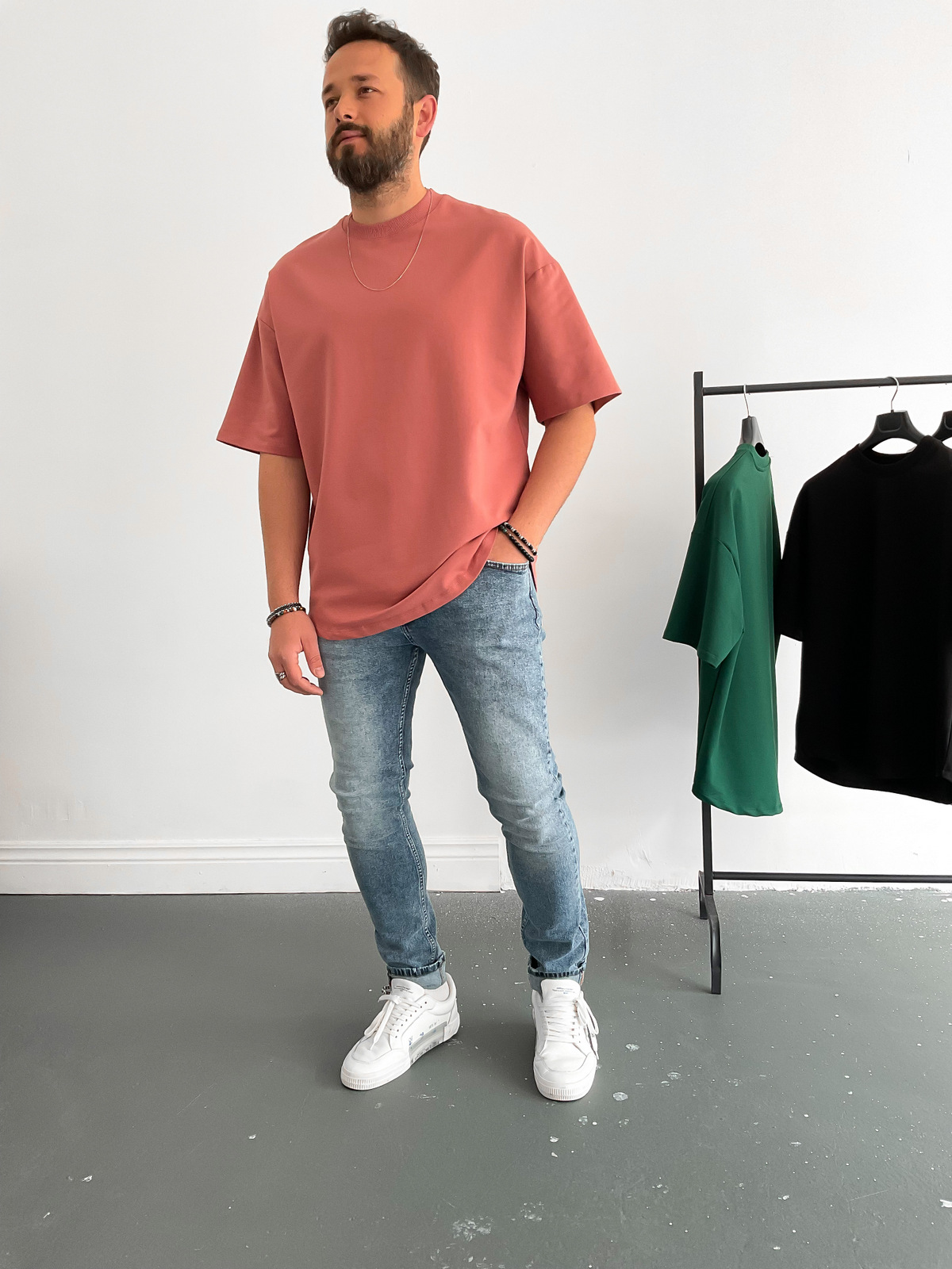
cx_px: 476
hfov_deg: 48.2
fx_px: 1063
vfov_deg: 61.7
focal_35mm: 29
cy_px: 634
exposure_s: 1/120
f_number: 1.8
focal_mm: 3
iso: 50
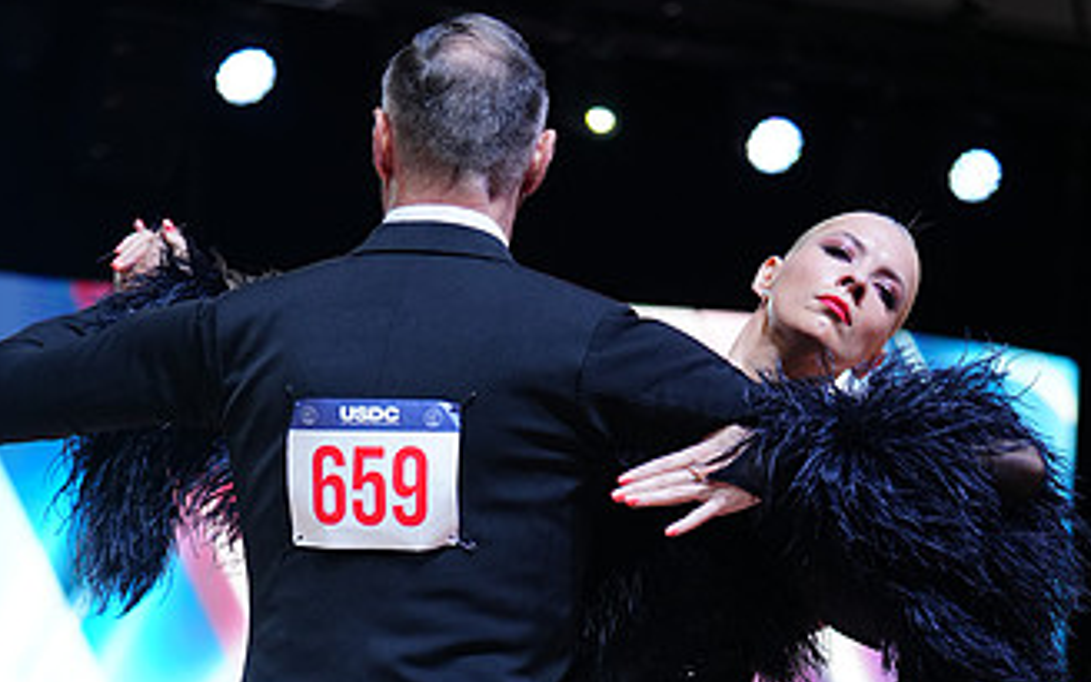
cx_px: 501
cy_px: 892
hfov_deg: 16.6
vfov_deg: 10.2
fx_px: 3746
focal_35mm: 126
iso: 640
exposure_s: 1/500
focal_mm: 70
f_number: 2.8
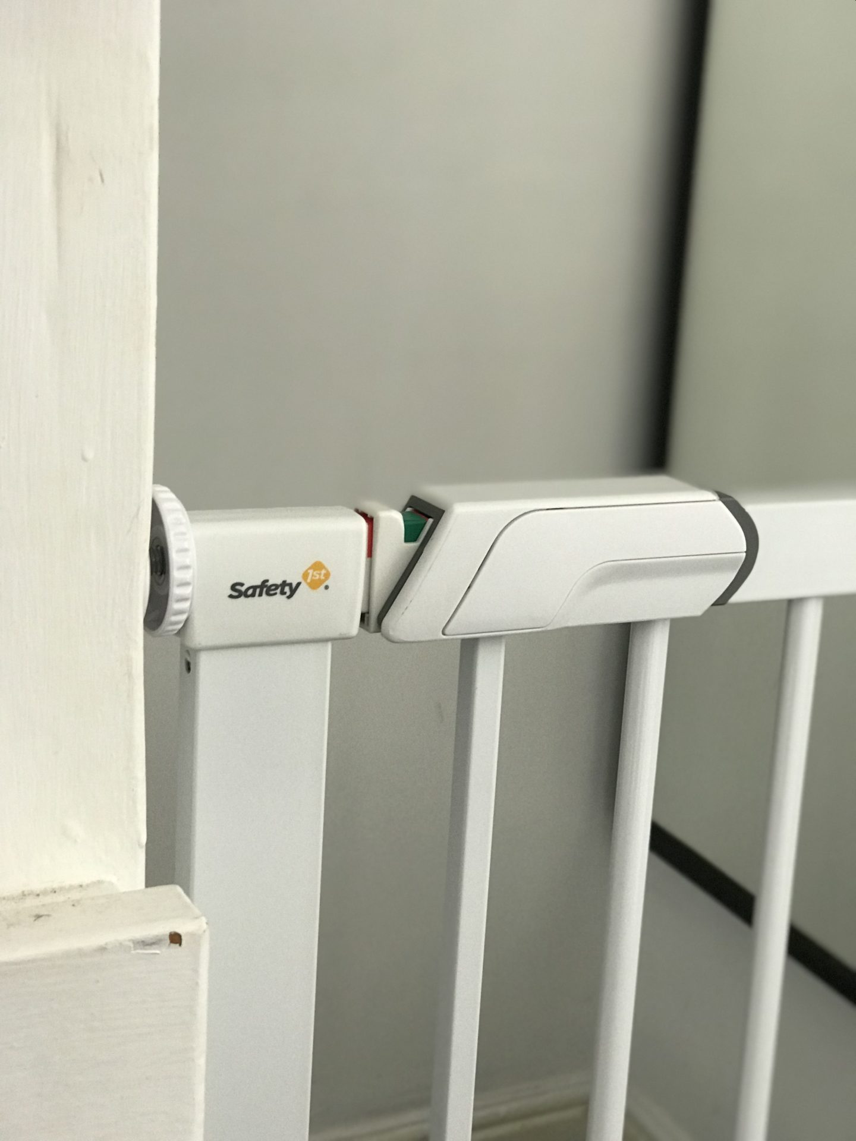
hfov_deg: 25.7
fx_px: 1879
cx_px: 428
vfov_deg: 33.8
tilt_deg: -14.7
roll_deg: -1.9
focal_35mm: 57
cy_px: 570
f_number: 2.8
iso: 200
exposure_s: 1/50
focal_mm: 6.6
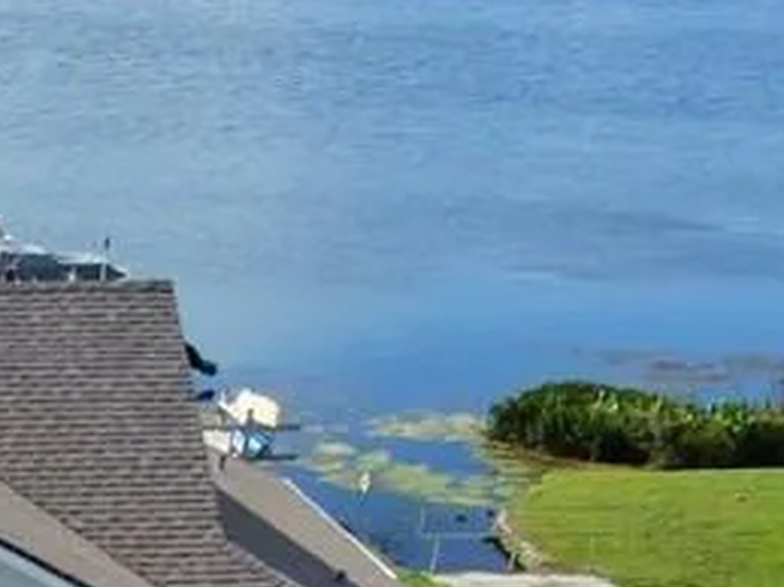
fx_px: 2241
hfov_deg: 17.4
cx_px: -475
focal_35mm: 99
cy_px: 1474
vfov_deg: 11.7
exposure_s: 1/800
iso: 100
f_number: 2.2
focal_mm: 3.05
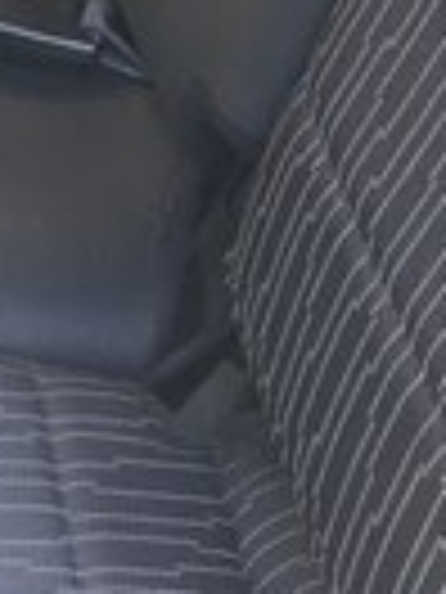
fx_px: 1873
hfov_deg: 13.5
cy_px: -472
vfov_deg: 15.5
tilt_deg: -22.7
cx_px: 86
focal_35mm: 109
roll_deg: -6.3
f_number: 2.2
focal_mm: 4.15
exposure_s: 1/33
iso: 50
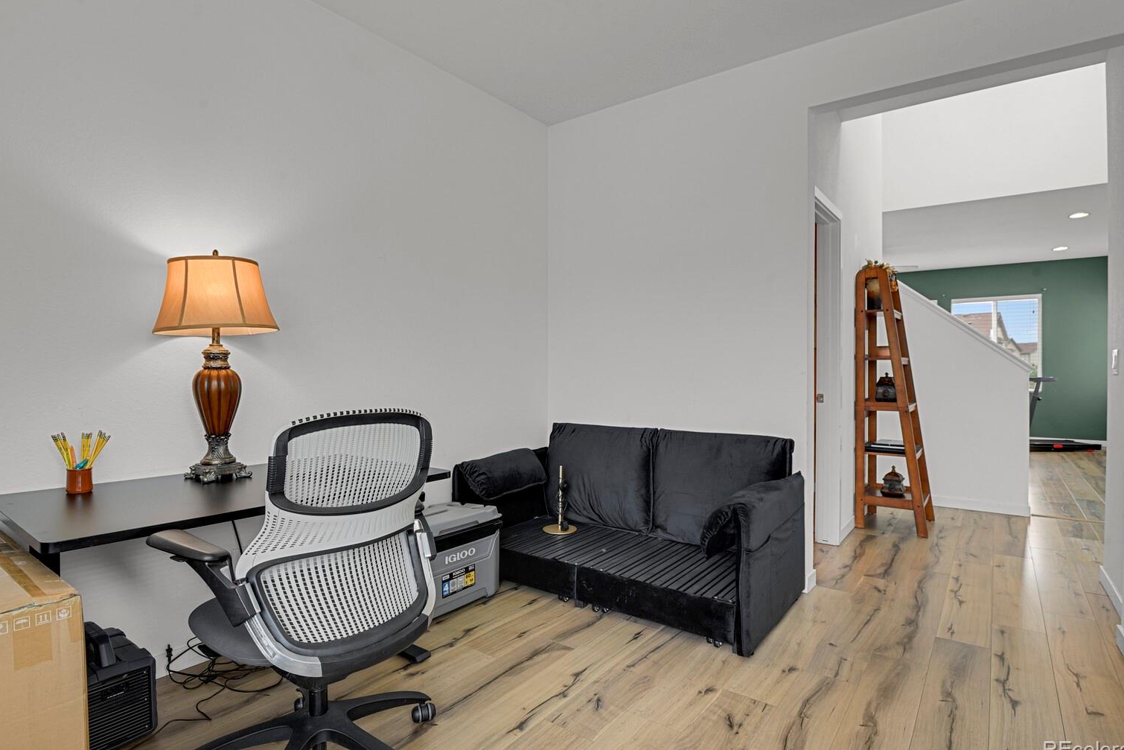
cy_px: 368
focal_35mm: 18
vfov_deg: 67.4
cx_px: 568
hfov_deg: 90.0
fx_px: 562
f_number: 8
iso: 250
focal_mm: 17
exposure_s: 1.3
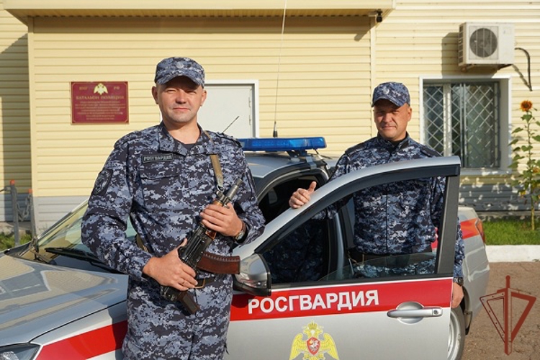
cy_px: 180
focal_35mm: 48
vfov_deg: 28.1
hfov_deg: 41.1
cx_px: 270
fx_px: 720
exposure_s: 1/800
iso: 100
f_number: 4.5
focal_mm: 32
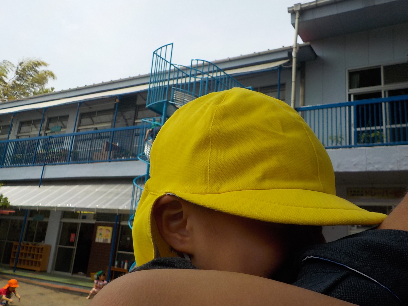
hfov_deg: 60.0
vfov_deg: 46.8
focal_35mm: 30
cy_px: 153
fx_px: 354
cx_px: 204
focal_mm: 4.1
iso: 125
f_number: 3.3
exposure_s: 1/1250
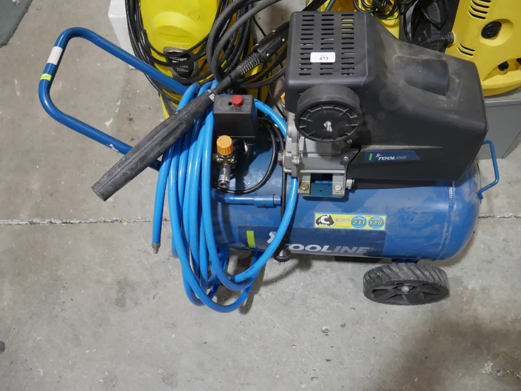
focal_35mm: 32
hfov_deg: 56.8
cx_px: 260
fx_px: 482
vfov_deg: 44.2
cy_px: 196
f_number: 3.6
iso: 320
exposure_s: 1/60
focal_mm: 16
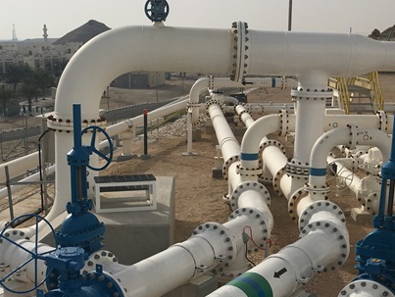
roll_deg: -0.1
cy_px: 205
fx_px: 662
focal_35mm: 58
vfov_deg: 25.1
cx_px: 214
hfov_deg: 33.2
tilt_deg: -14.7
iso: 25
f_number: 2.2
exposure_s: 1/3663
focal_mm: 4.15
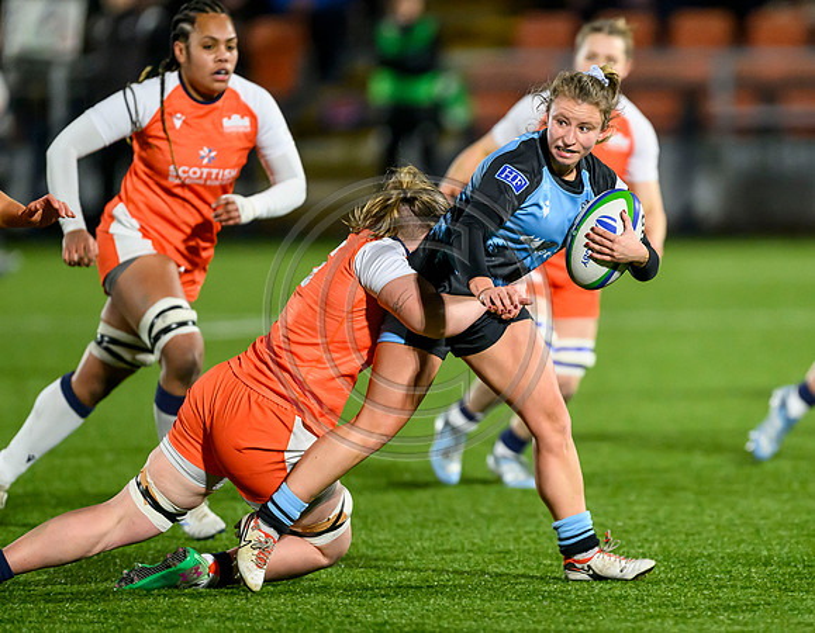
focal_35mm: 571
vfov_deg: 2.7
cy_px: 390
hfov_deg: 3.4
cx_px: 606
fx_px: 13629
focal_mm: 400
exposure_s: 1/1000
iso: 5000
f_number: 2.8
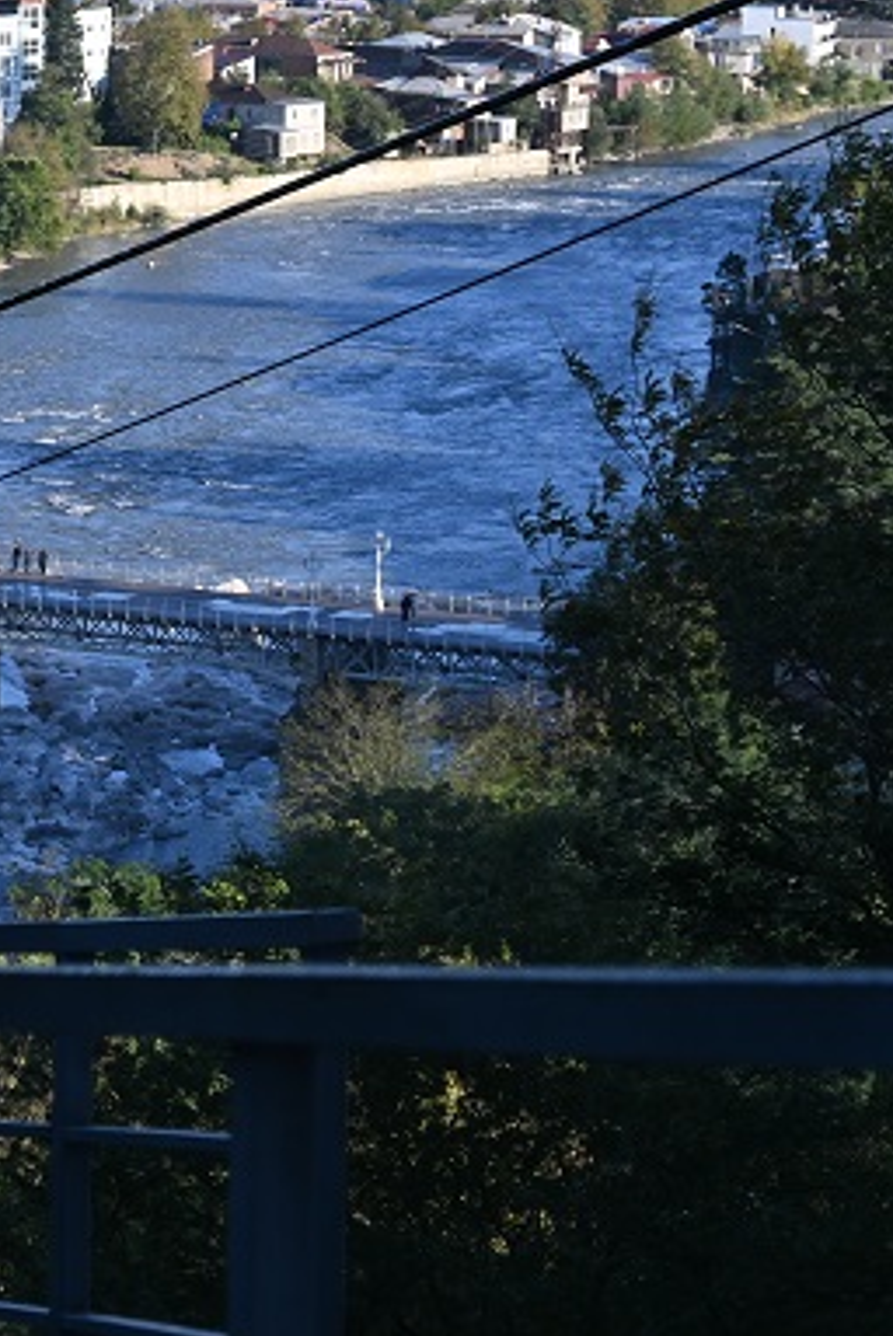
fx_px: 5461
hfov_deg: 9.1
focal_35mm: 147
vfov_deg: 13.9
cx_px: -419
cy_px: 459
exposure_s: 1/250
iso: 140
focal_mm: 47
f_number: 6
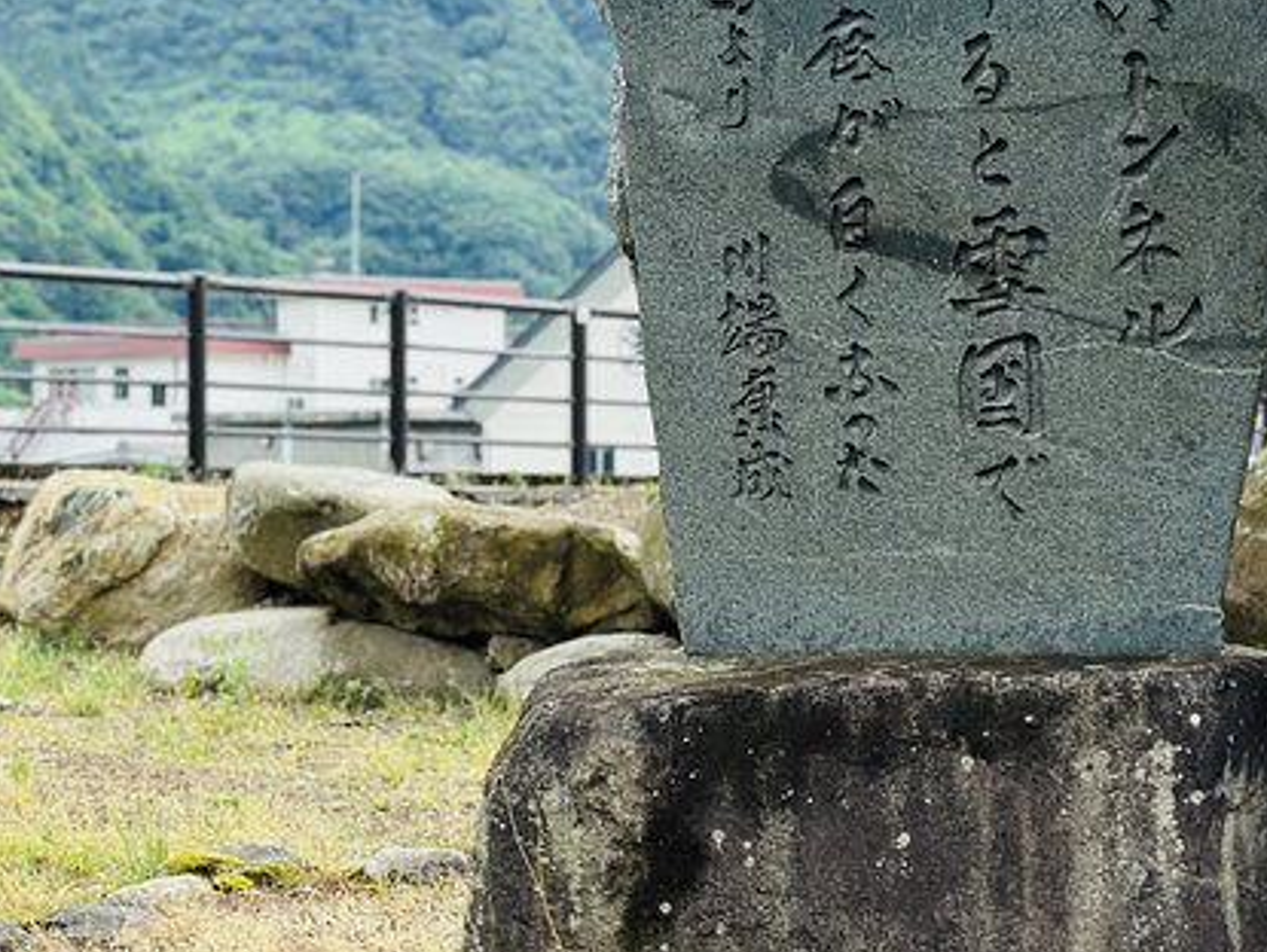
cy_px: 175
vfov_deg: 14.2
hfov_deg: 18.9
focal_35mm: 104
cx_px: 614
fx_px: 3810
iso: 80
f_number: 1.78
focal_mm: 6.86
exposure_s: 1/1517
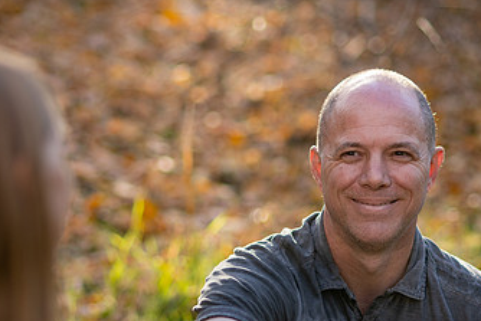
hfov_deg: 10.0
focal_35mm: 206
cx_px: 232
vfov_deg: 6.7
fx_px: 2753
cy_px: 204
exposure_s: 1/400
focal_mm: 105
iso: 160
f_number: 2
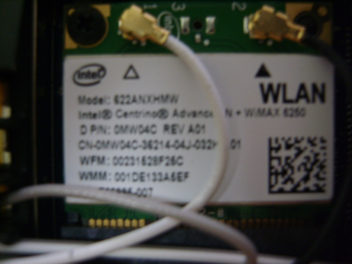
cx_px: 176
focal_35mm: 35
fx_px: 356
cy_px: 132
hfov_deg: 52.6
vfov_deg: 40.7
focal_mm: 7.4
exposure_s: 1/8
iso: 123
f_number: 2.8
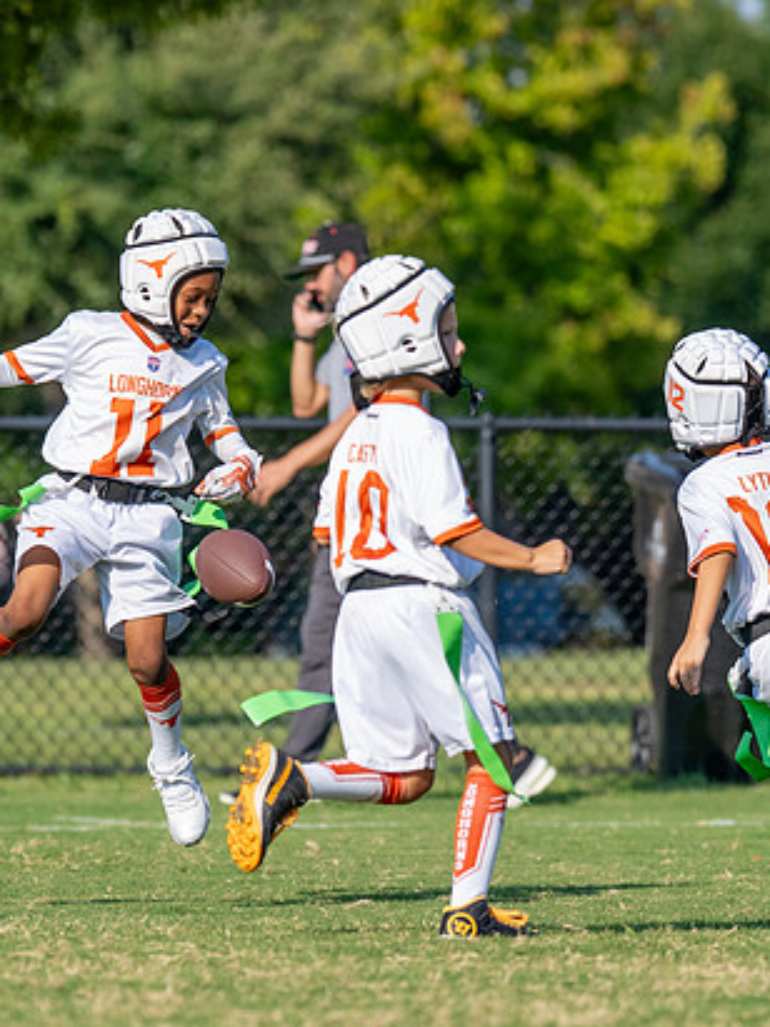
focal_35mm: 345
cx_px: 126
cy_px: 517
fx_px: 10238
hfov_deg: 4.3
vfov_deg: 5.7
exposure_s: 1/3200
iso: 200
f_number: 2.8
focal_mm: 129
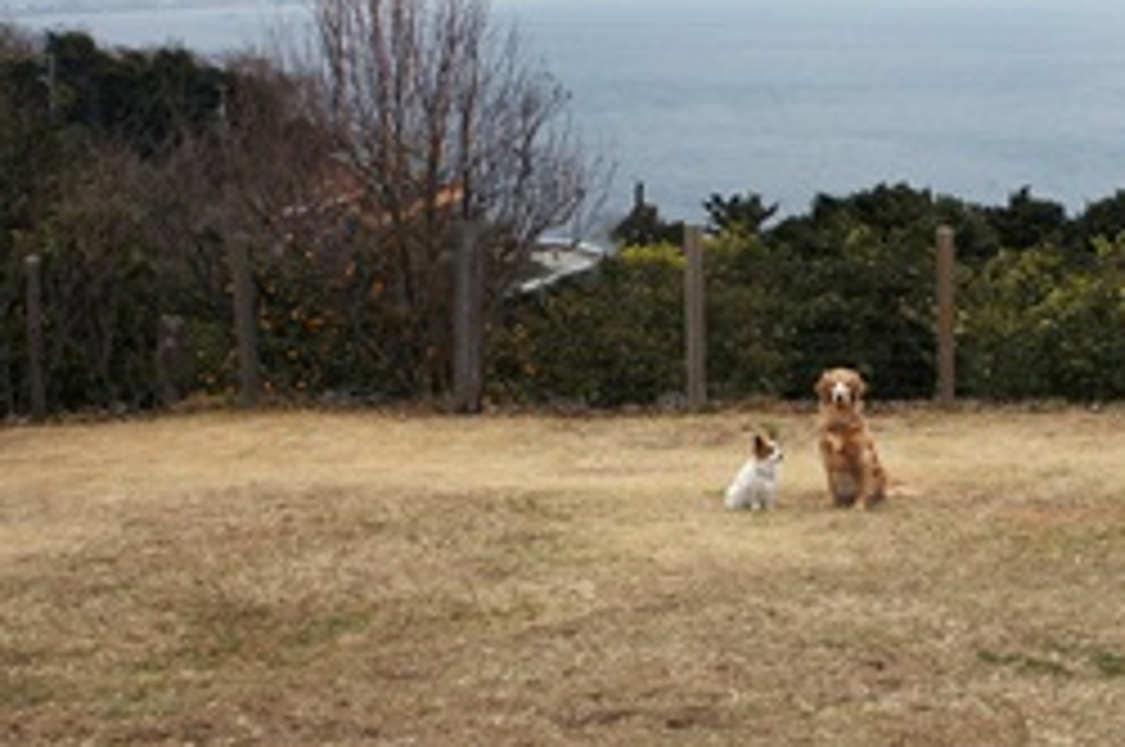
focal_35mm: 60
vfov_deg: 22.5
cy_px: 248
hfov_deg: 32.6
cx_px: 878
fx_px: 1873
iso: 200
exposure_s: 1/100
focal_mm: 20
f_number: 6.3
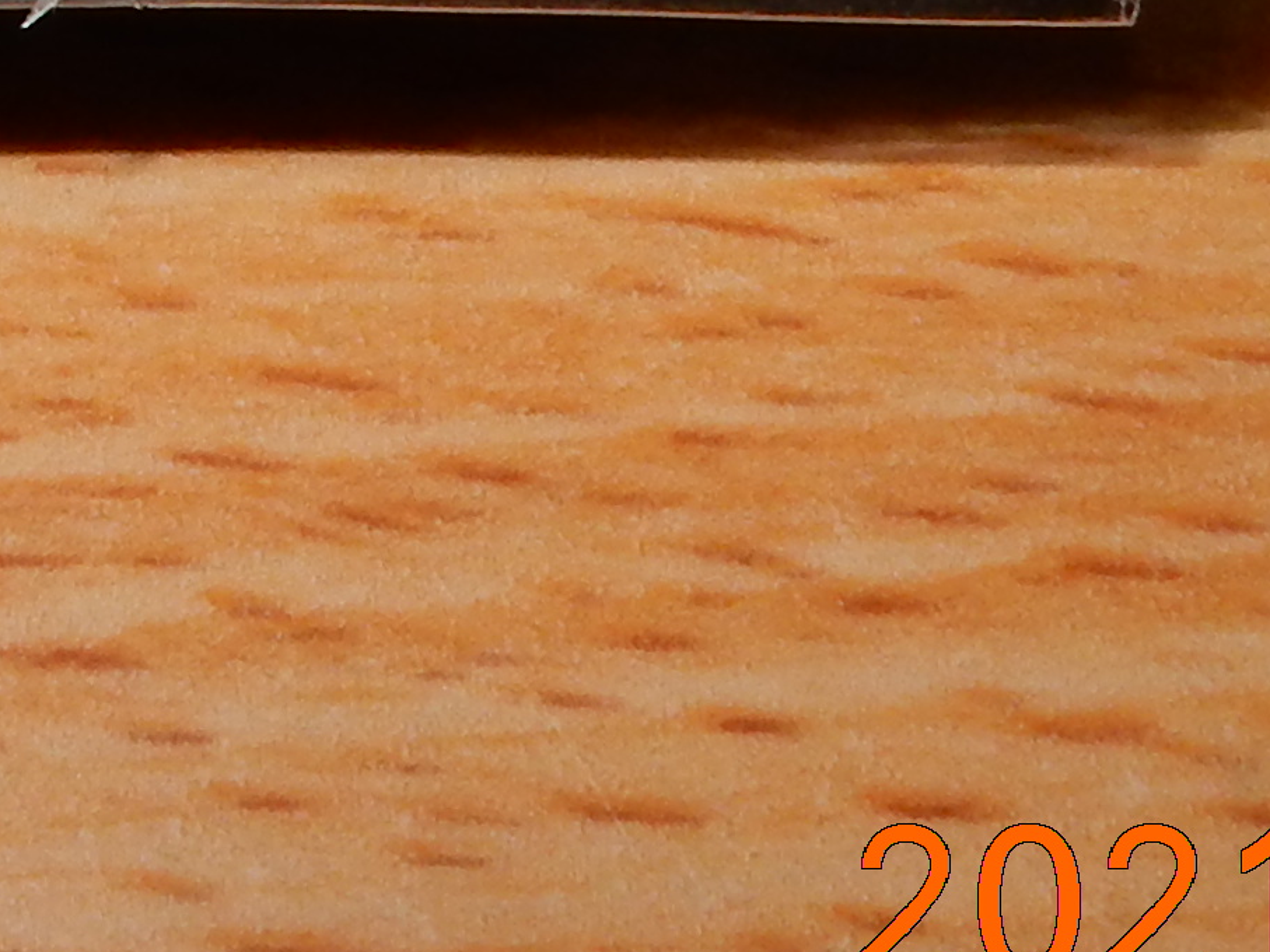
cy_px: -1011
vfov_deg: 10.6
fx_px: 4659
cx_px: -136
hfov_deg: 15.1
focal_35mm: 127
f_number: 5.6
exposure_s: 1/30
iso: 200
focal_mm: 4.5
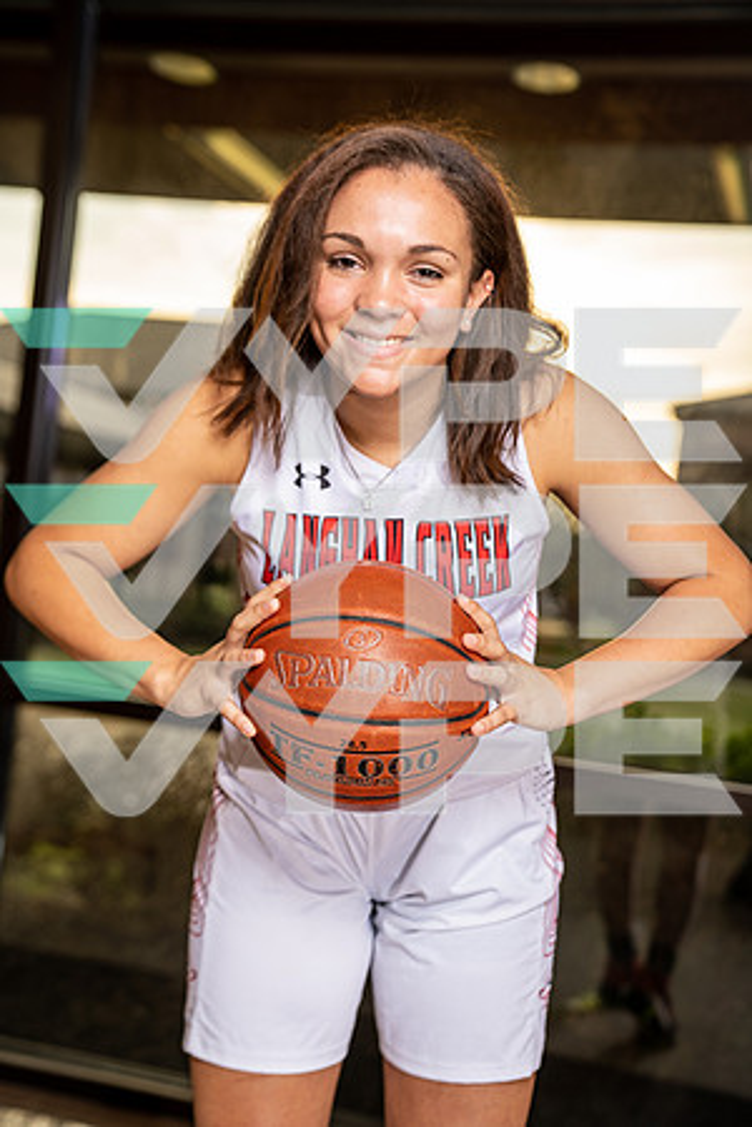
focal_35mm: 51
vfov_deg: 38.9
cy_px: 564
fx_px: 1598
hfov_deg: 26.5
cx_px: 376
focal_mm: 51
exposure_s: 1/250
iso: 320
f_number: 3.2
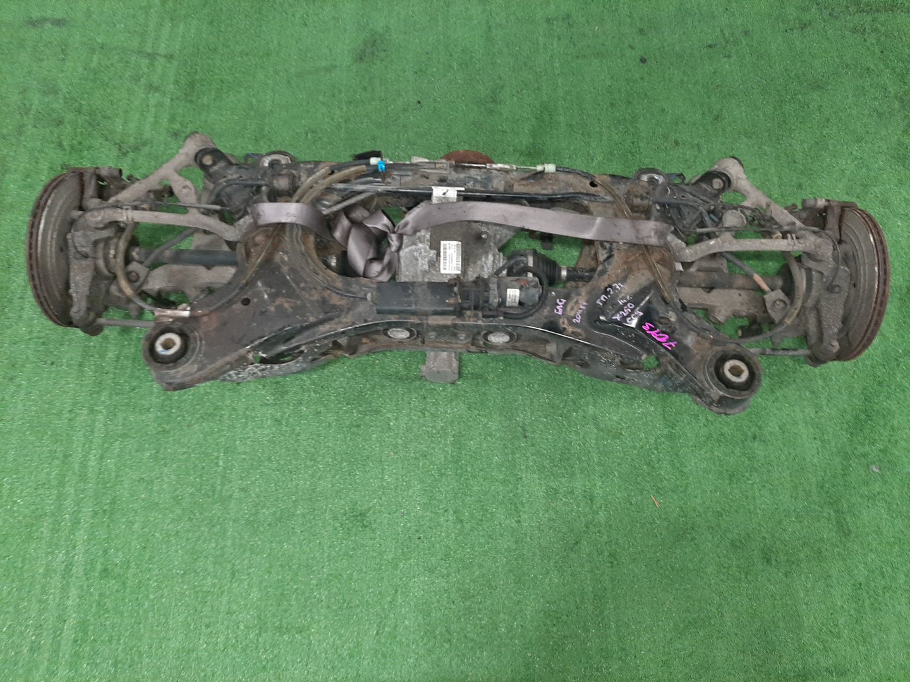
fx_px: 683
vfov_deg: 53.1
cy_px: 341
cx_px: 455
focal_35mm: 26
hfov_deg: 67.3
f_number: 1.7
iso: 201
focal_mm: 3.93
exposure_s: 1/25
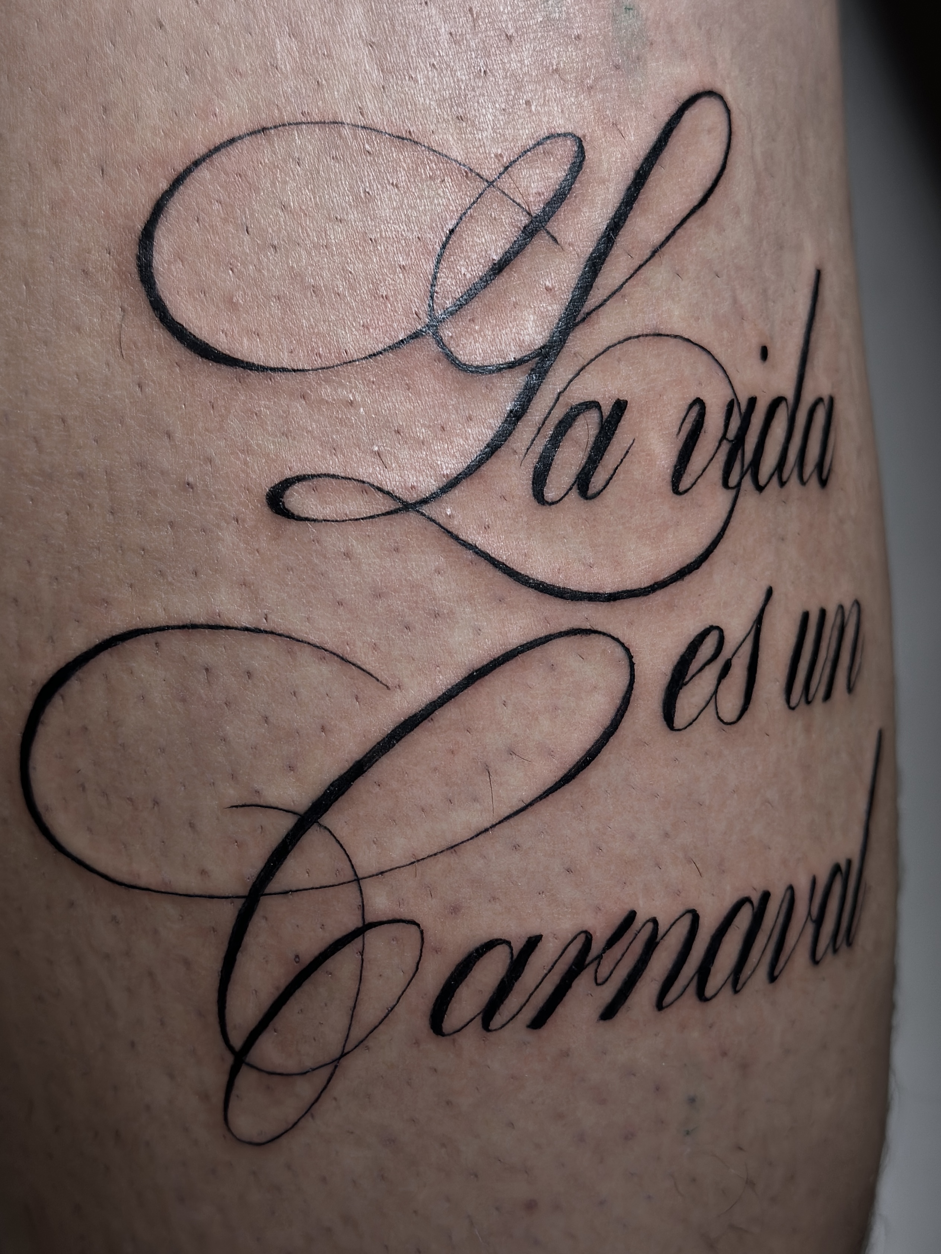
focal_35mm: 48
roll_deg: +8.2
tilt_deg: -13.3
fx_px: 1740
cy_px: 627
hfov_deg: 30.3
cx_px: 470
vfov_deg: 39.7
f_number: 1.78
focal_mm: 6.86
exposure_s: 1/100
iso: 100
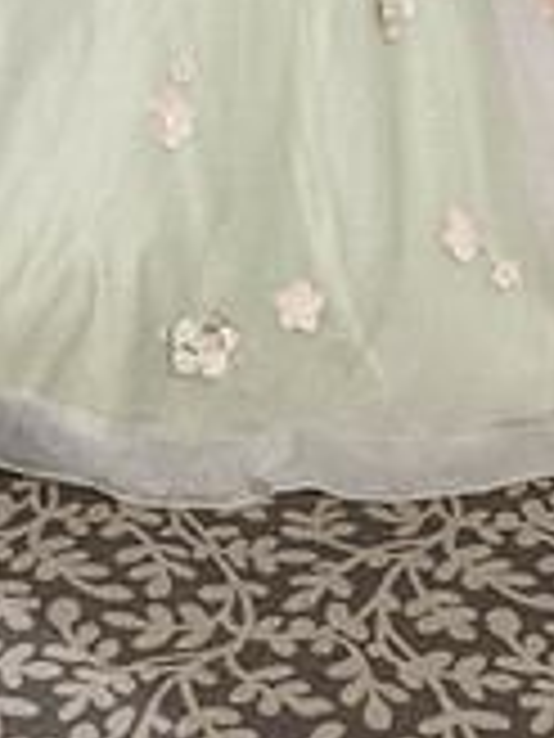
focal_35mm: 123
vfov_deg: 15.2
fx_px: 2625
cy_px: -238
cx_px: 182
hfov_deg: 12.0
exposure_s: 1/160
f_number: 3.5
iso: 400
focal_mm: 31
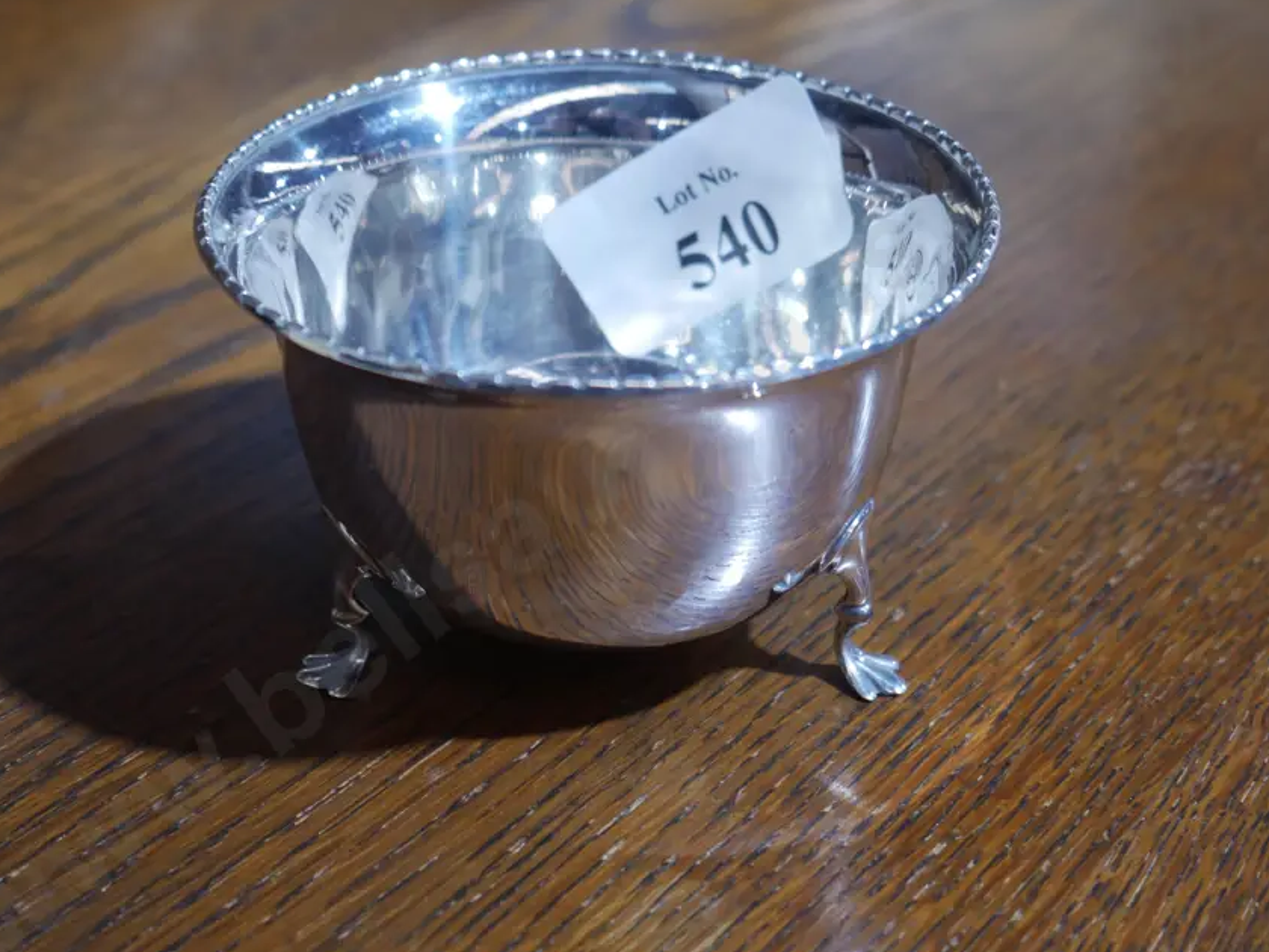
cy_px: 480
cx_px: 591
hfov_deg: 31.7
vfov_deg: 24.0
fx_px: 2236
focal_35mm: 61
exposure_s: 1/60
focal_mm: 25
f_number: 5.3
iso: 800
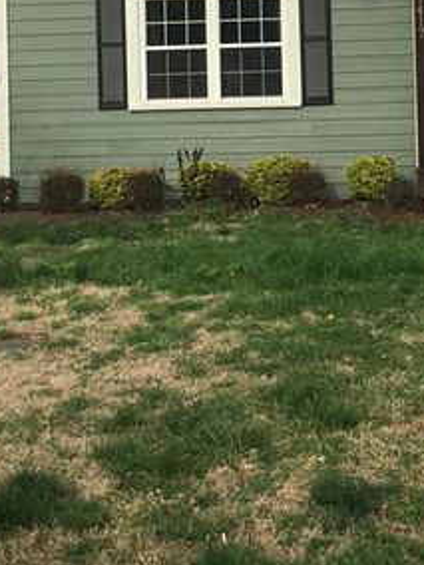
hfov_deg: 21.2
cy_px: 83
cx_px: 376
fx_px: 1111
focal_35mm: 68
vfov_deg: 27.7
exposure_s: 1/927
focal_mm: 4.15
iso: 25
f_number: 2.2
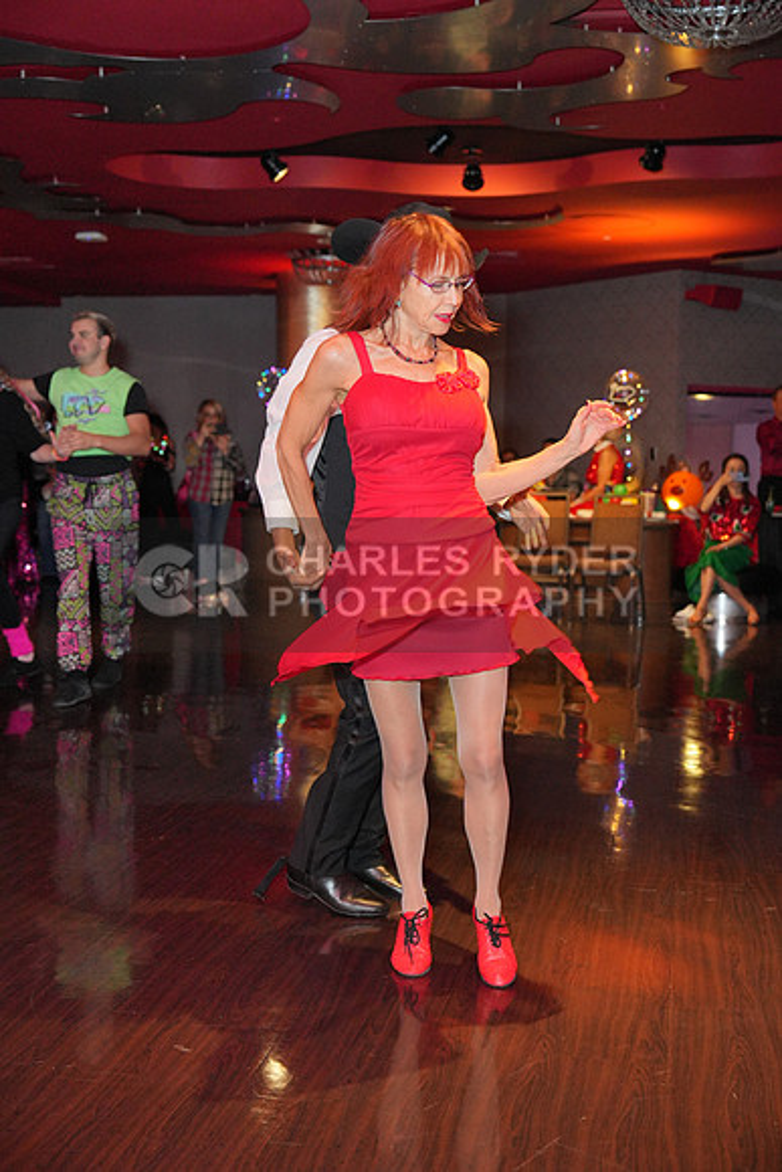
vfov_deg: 43.6
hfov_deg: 29.9
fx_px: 1465
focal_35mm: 45
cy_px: 586
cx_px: 391
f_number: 4
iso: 4000
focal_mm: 45
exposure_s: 1/200
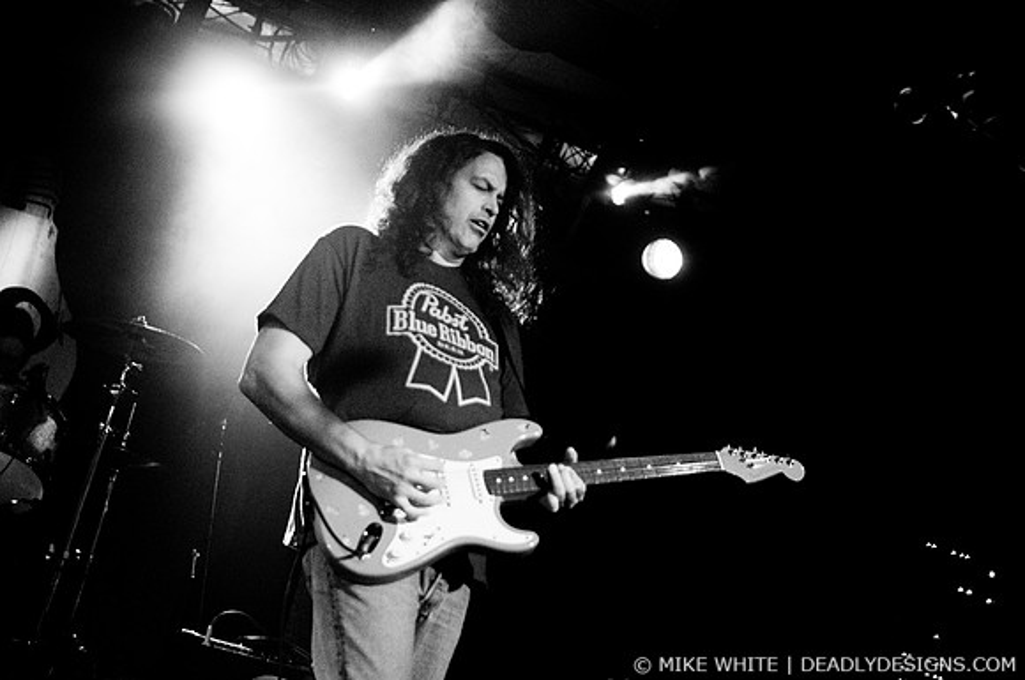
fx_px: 1279
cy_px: 340
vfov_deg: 29.8
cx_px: 512
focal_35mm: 45
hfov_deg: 43.7
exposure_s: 1/60
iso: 1000
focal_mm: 30
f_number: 1.8
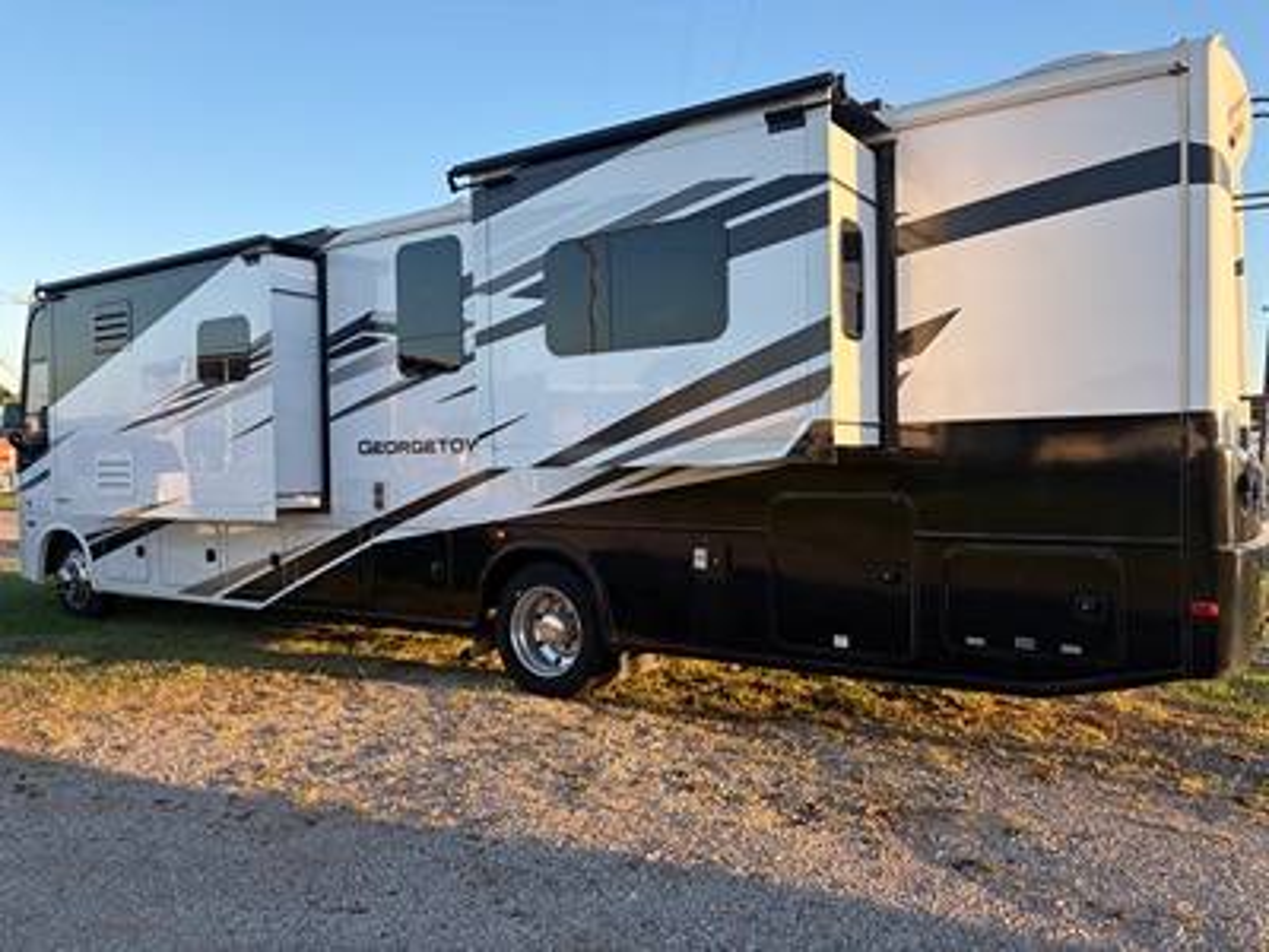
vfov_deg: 53.1
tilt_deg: -2.6
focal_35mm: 26
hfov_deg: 67.3
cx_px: 634
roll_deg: -1.3
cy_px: 476
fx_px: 953
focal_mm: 5.96
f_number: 1.6
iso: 50
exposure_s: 1/680
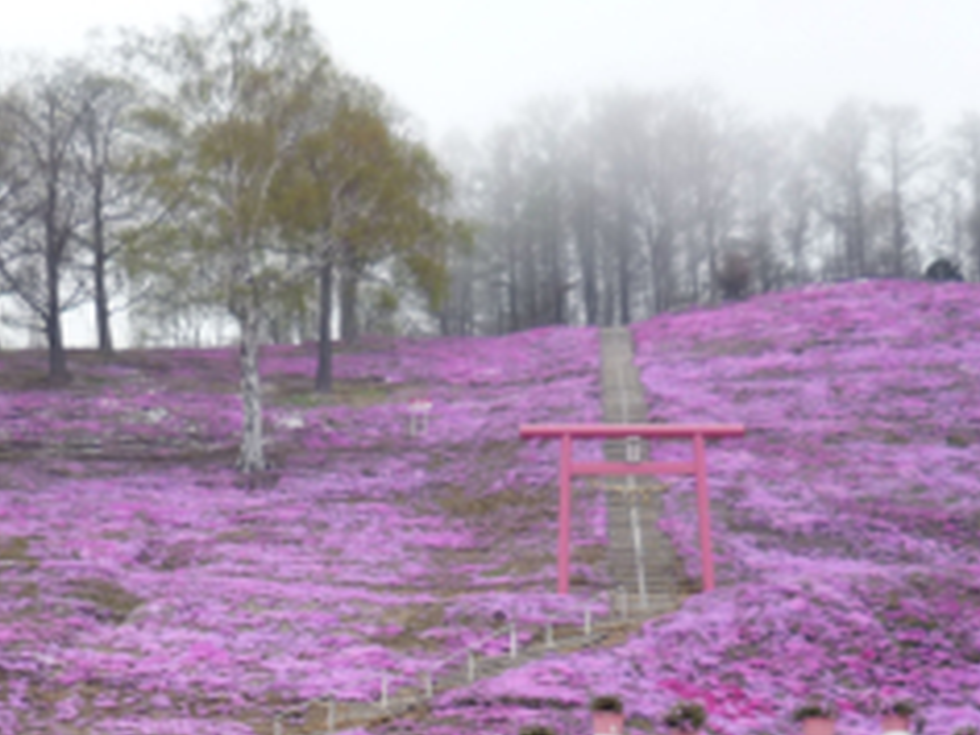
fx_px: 2378
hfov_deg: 23.0
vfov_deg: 17.3
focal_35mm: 84
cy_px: 664
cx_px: 241
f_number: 2.8
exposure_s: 1/160
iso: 100
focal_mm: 5.5
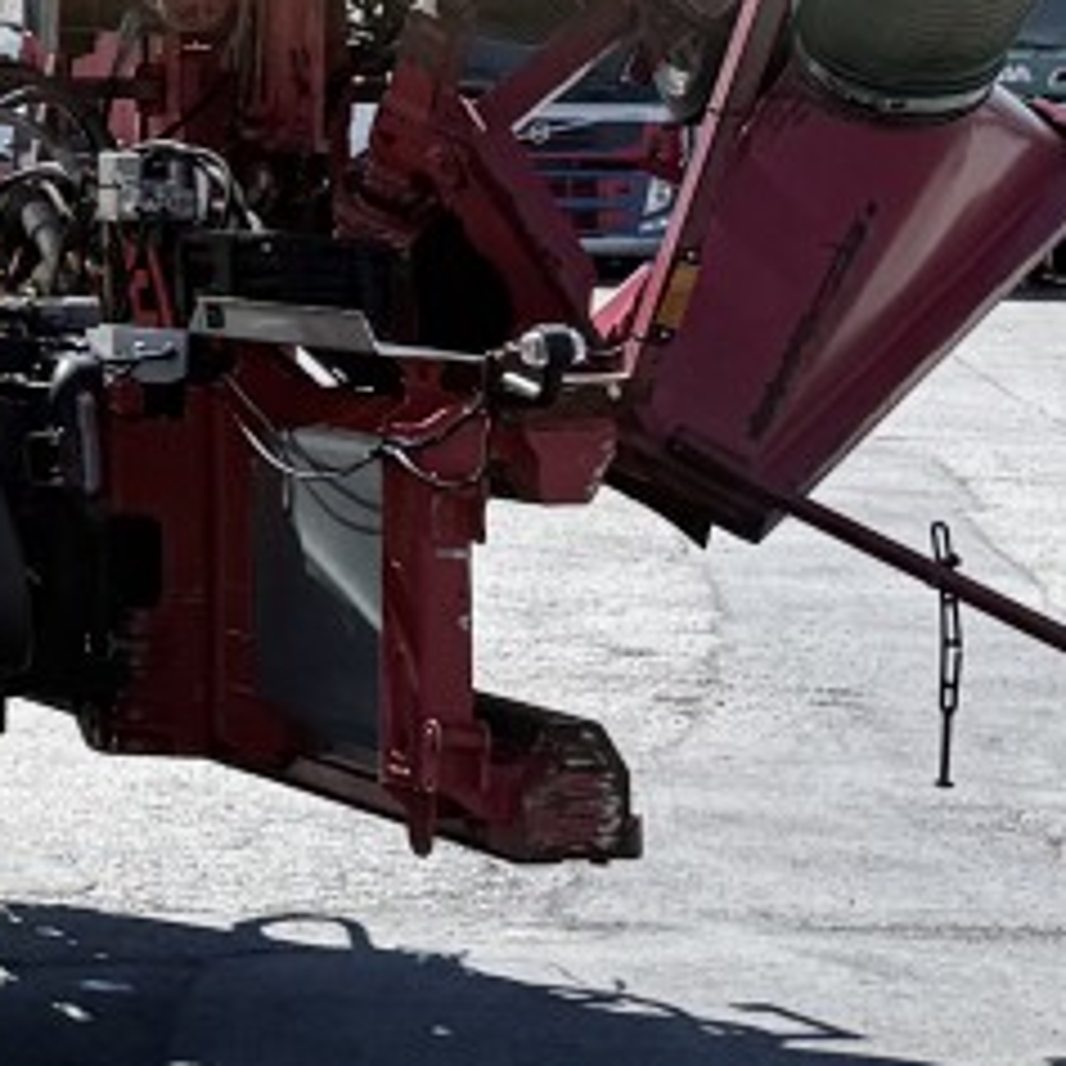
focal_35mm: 129
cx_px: -1214
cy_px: -180
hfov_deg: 11.8
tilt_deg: +6.0
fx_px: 4494
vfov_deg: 13.2
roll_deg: -1.4
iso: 80
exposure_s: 1/4167
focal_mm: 6.76
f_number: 1.78
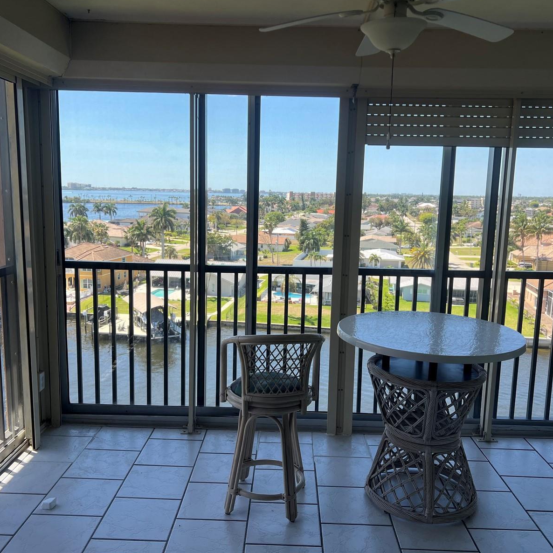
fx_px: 560
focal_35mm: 31
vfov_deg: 52.5
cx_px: 275
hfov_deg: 52.5
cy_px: 274
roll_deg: -1.0
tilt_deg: -8.2
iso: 50
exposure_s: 1/555
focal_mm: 5.7
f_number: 1.5
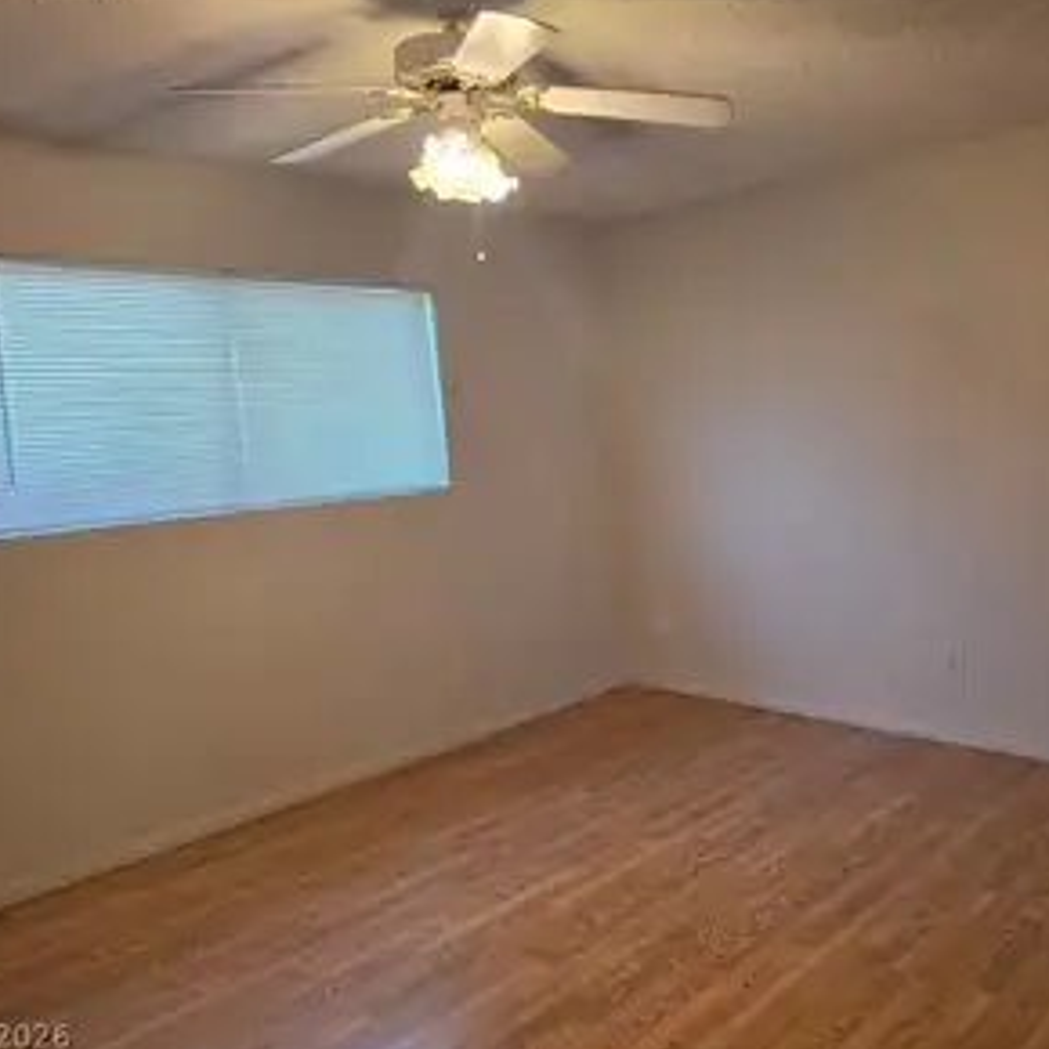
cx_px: 640
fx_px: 960
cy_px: 517
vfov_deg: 57.3
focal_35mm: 28
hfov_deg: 56.8
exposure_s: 1/120
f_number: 1.4
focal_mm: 6.5
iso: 100
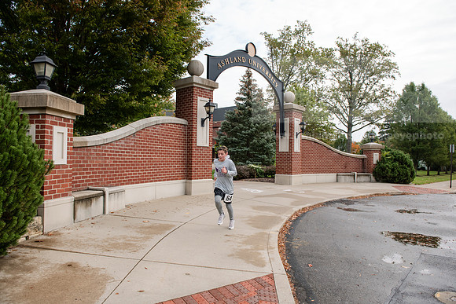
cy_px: 152
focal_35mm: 24
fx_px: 304
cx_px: 228
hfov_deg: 73.7
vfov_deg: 53.2
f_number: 5.6
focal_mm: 24
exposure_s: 1/400
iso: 400
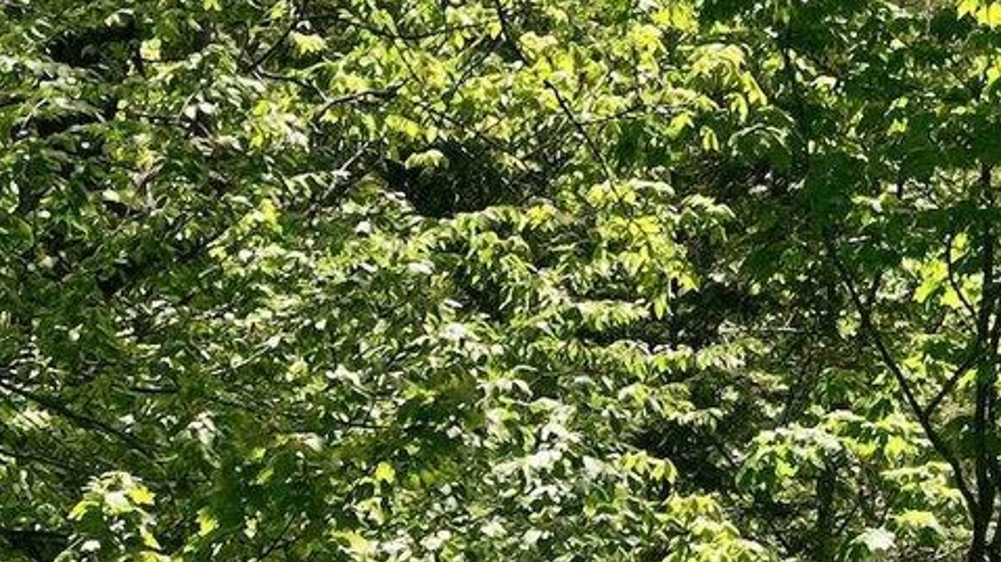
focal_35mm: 604
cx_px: 1576
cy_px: -259
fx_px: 16025
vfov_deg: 2.0
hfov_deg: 3.6
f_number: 3.4
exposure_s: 1/1000
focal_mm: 30.7
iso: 100
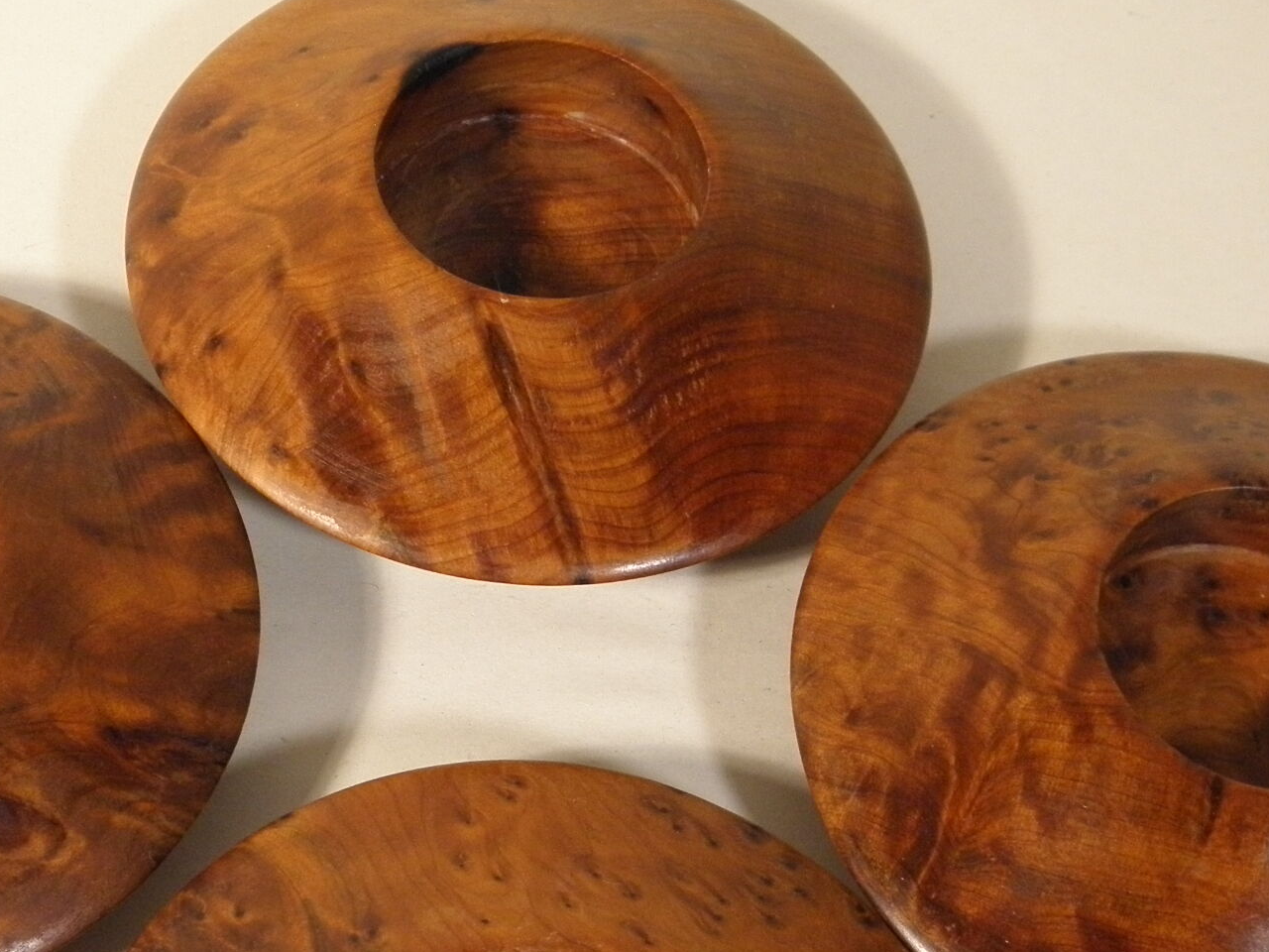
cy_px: 727
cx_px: 577
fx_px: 2859
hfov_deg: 25.0
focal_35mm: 78
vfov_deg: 18.8
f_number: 3.8
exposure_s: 1/25
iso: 200
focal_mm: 7.1
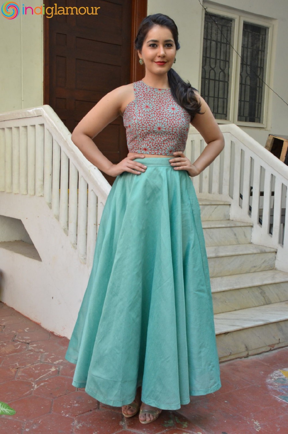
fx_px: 543
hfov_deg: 29.7
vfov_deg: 43.7
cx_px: 144
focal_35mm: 45
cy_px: 217
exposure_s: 1/125
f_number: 8
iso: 1600
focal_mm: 30
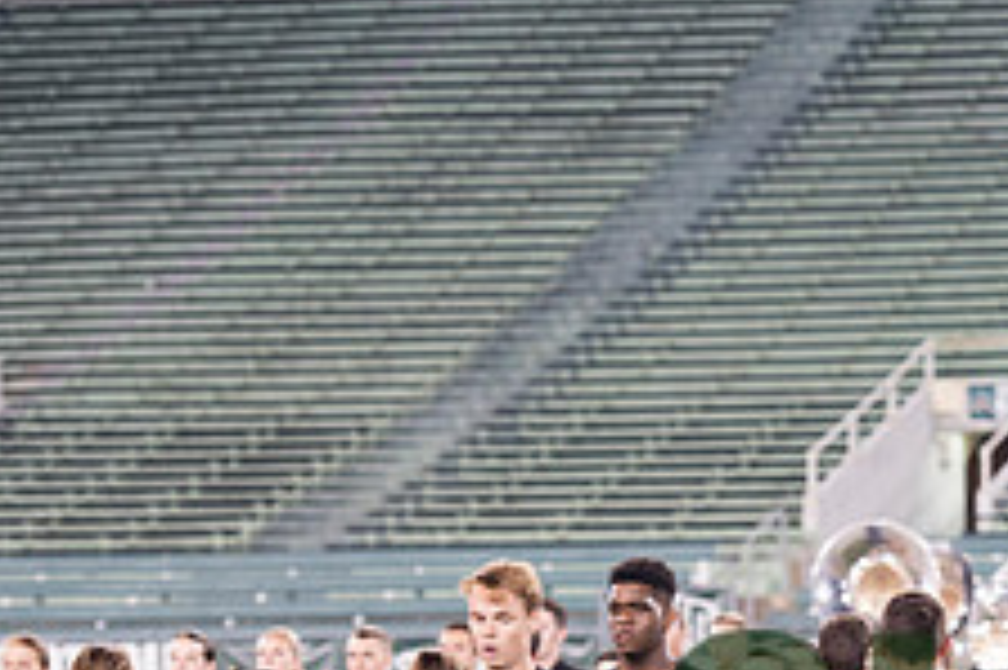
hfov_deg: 7.5
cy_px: 843
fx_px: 7610
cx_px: 1008
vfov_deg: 5.0
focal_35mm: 272
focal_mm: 105
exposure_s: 1/320
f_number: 2.8
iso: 1000
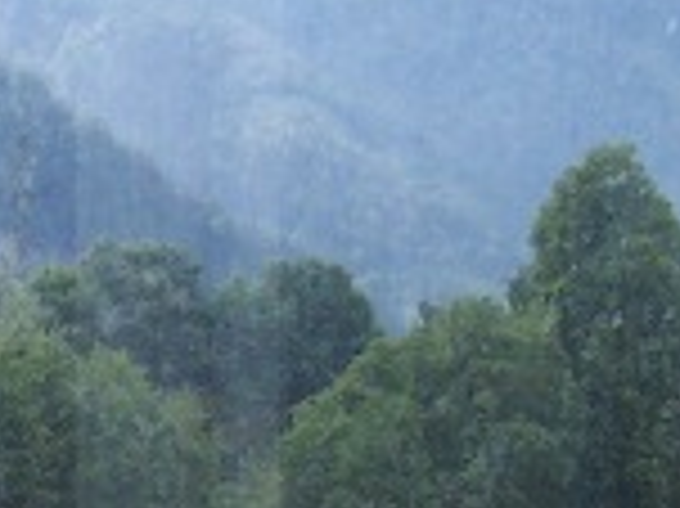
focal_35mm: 201
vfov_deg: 7.4
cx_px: -531
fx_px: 3945
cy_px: 463
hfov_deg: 9.4
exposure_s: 1/350
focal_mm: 8
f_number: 2.8
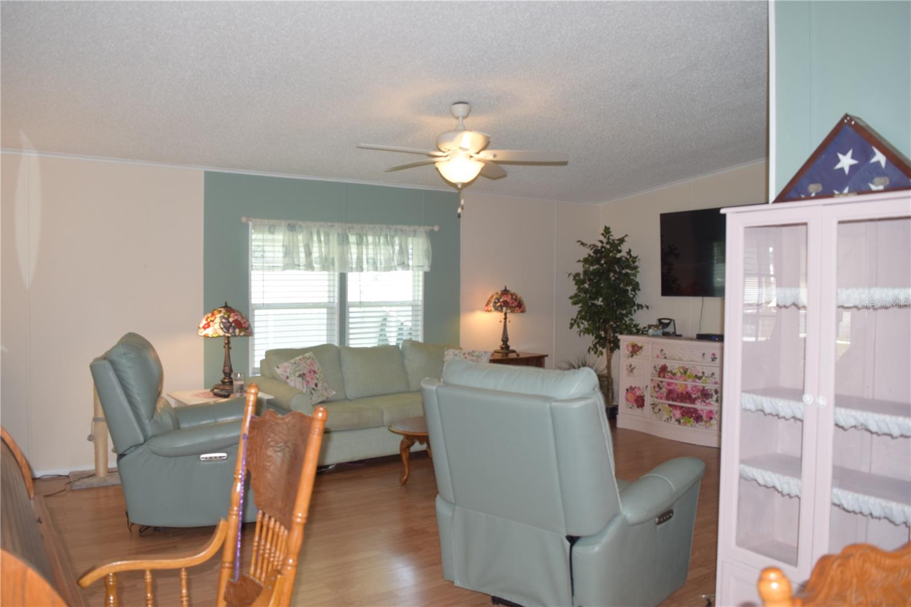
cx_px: 456
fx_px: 683
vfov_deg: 47.9
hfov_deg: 67.4
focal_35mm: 27
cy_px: 304
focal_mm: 18
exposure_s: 1/125
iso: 560
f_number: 5.6
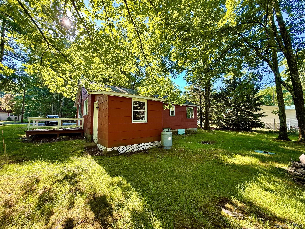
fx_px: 123
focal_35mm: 14
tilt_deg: +3.7
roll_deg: +0.9
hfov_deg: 102.1
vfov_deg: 85.7
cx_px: 152
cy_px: 114
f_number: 2.2
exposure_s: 1/101
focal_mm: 2.22
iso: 64
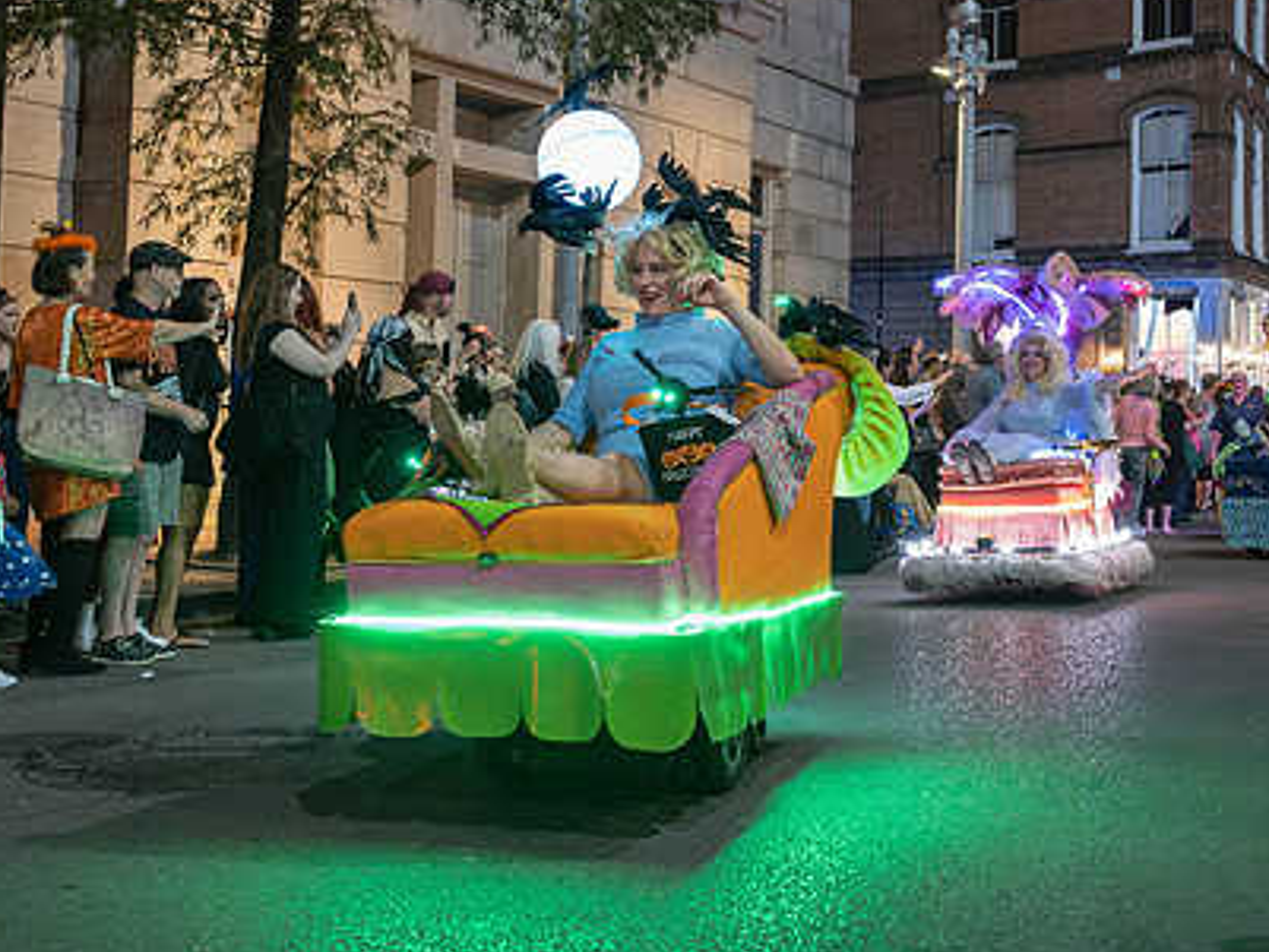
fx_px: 2017
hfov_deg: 34.9
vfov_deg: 26.4
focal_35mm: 55
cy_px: 312
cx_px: 570
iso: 8000
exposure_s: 1/100
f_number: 2.8
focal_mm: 19
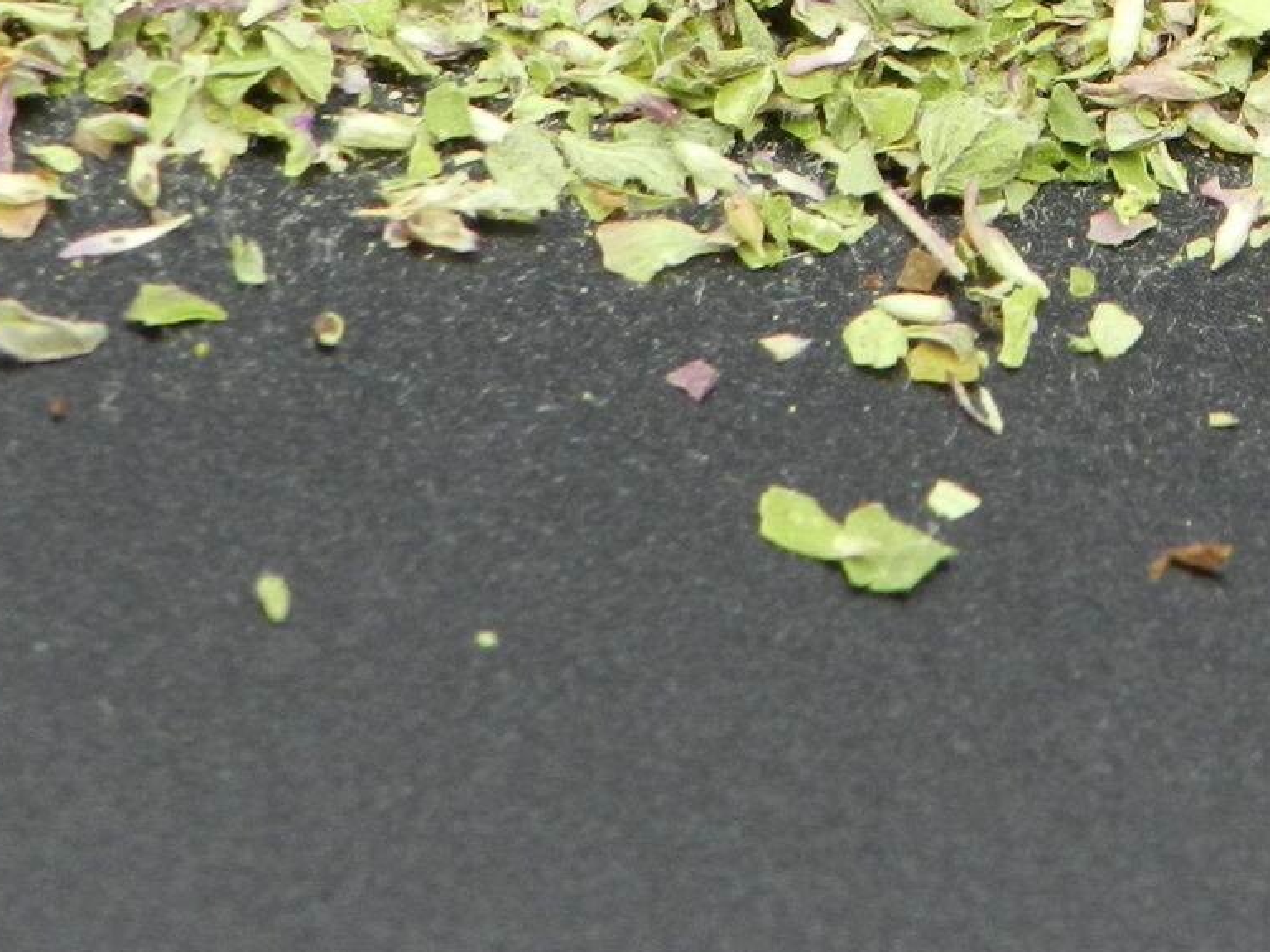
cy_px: -427
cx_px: 1169
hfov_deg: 11.1
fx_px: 6493
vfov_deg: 8.2
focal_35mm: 177
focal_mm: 9.4
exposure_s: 1/100
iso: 160
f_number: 4.4
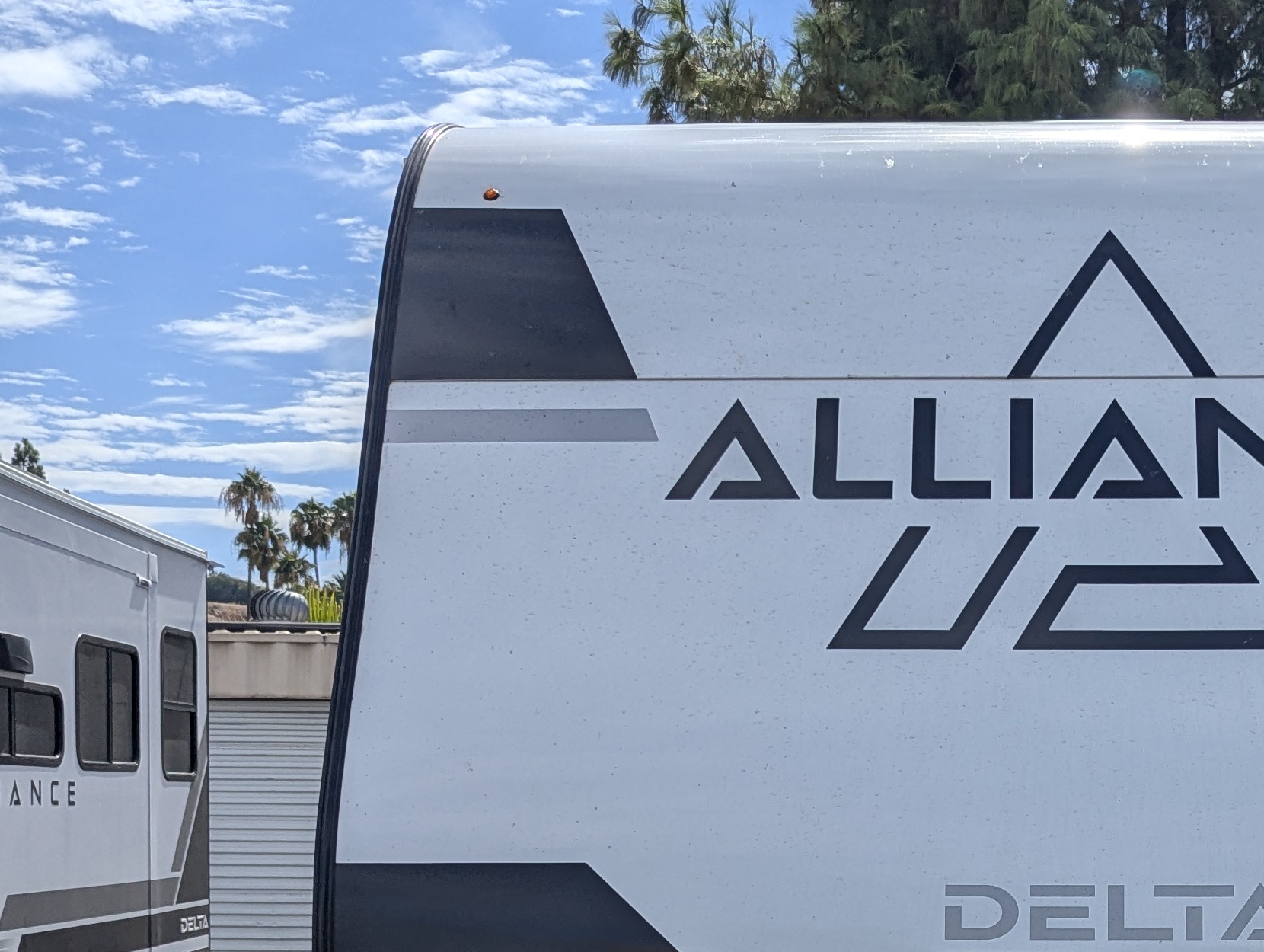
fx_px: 2157
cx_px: 1120
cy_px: 907
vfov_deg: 24.0
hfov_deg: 31.3
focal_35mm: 59
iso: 50
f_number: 1.85
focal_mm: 6.81
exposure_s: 1/4926
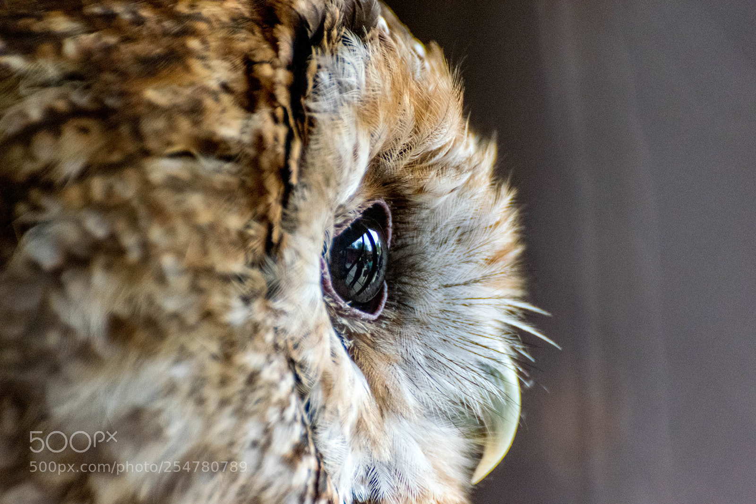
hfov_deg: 4.6
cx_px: 378
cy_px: 252
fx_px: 9447
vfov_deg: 3.1
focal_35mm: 450
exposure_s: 1/400
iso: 3200
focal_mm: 300
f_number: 5.6
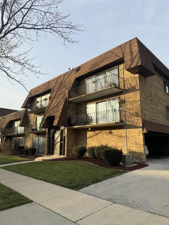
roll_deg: +0.2
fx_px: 156
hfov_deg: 56.8
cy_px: 112
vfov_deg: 71.6
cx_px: 84
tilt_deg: +12.9
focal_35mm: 24
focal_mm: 6.86
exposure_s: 1/1767
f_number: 1.78
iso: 80
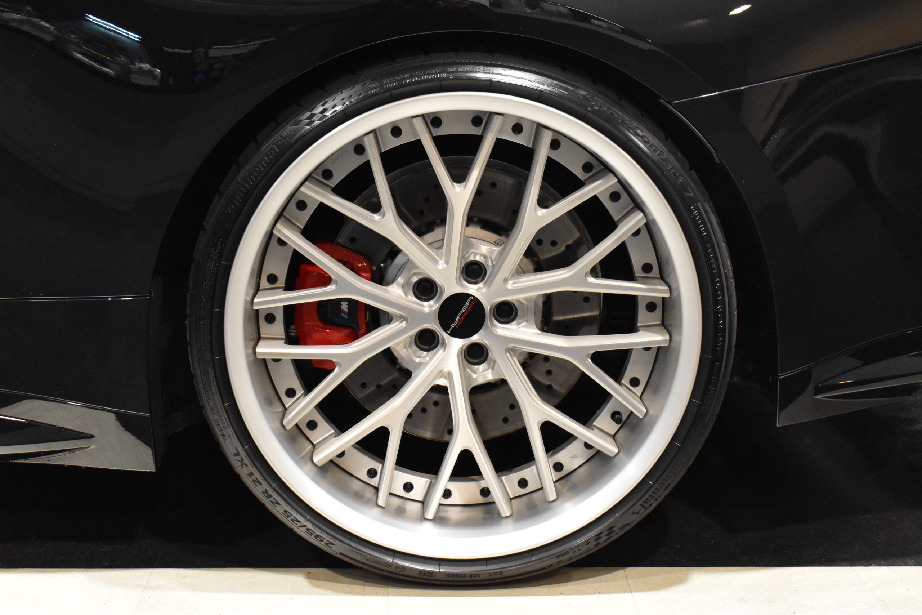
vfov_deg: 26.5
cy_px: 308
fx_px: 1306
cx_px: 461
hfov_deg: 38.9
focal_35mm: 51
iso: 4000
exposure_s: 1/50
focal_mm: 34
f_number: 8
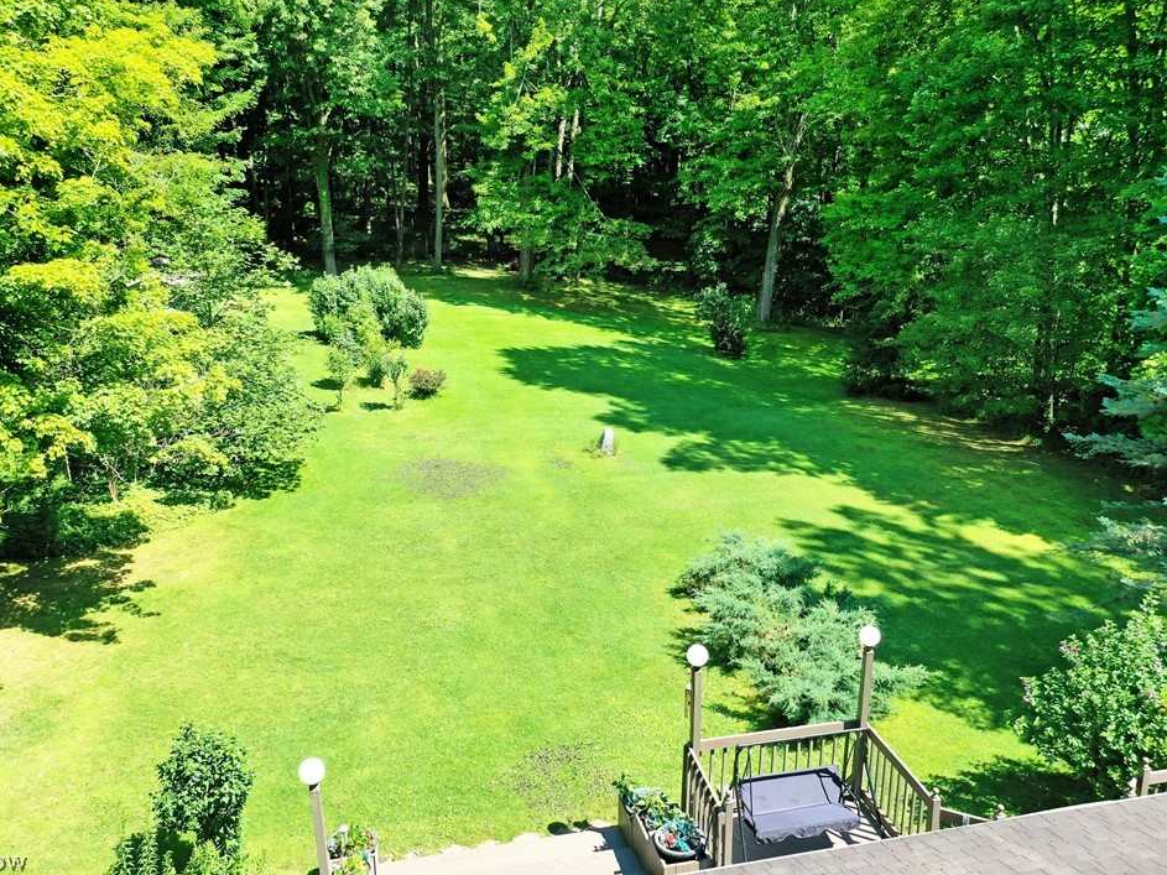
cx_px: 573
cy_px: 432
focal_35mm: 31
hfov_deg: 58.4
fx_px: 1045
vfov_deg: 45.4
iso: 100
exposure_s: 1/240
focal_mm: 10.26
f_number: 5
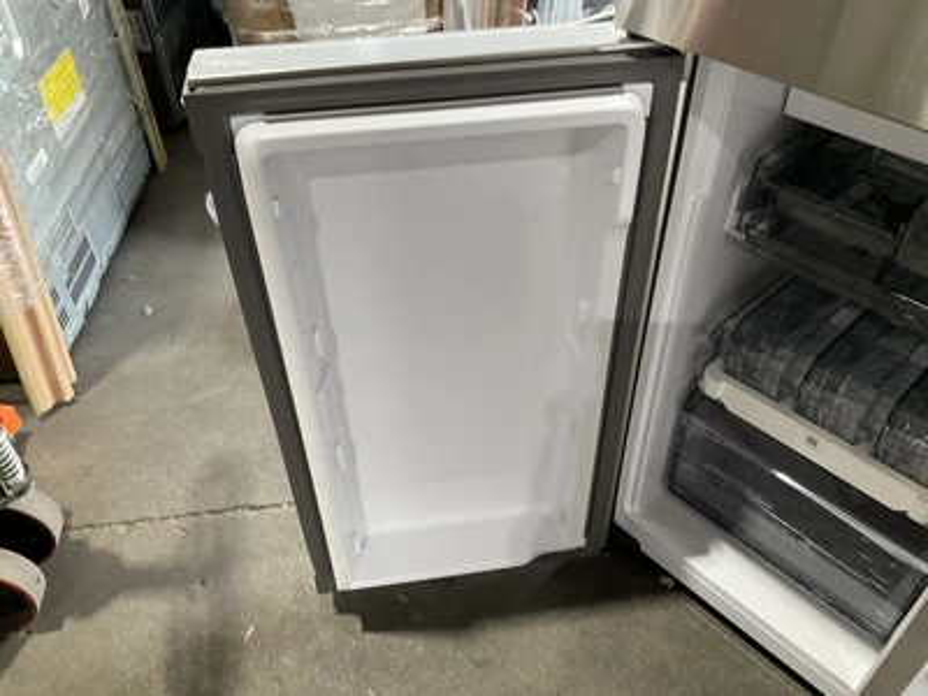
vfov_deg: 48.2
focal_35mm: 29
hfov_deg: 61.7
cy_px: 348
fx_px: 777
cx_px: 464
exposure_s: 1/60
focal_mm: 3
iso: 80
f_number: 1.8
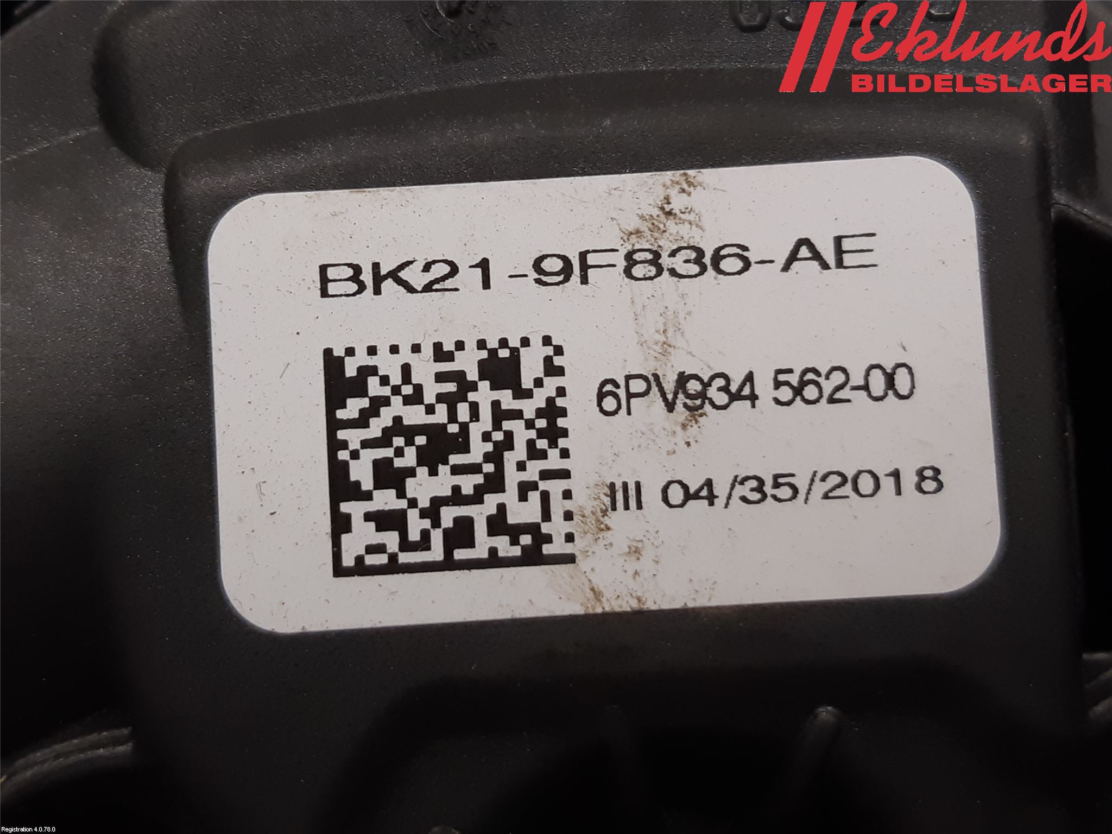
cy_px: 417
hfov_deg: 67.3
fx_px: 835
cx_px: 556
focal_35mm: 26
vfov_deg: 53.1
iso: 80
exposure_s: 1/50
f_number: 1.7
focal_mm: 3.93
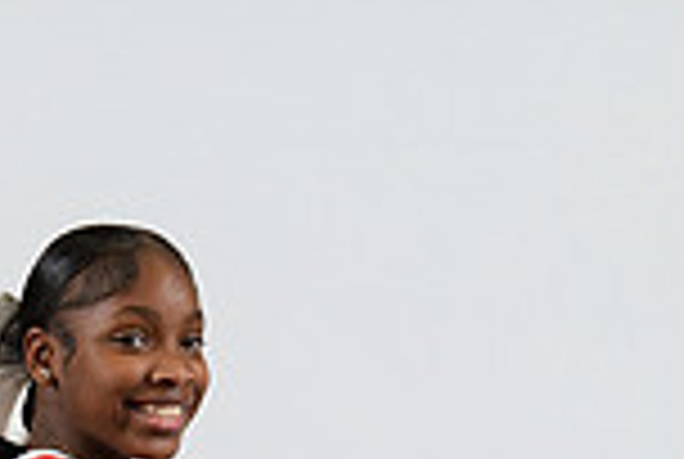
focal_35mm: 125
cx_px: 86
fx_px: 2389
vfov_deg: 10.0
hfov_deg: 16.1
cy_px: 990
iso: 400
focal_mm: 42.5
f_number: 4
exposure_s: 1/125
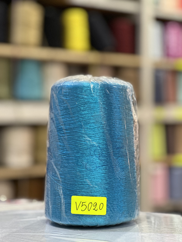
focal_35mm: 77
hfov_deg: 19.1
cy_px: 121
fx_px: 540
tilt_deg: +0.9
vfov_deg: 25.3
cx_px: 91
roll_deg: -0.8
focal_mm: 9
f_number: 2.8
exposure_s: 1/33
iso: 200
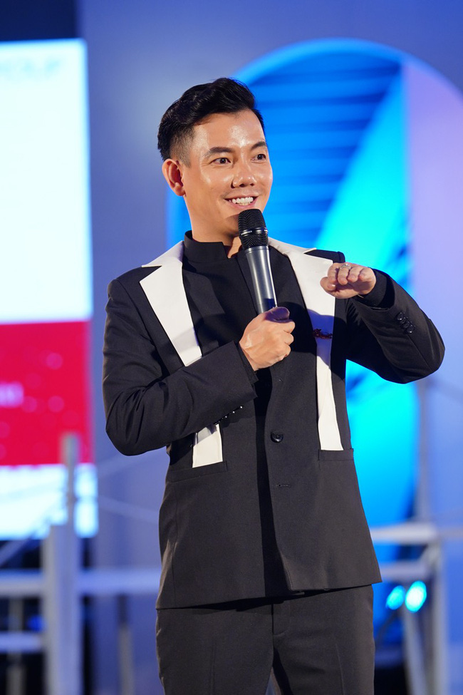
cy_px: 348
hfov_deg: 6.8
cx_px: 232
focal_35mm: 202
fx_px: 3897
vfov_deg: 10.2
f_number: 3.2
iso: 640
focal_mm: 135
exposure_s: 1/200
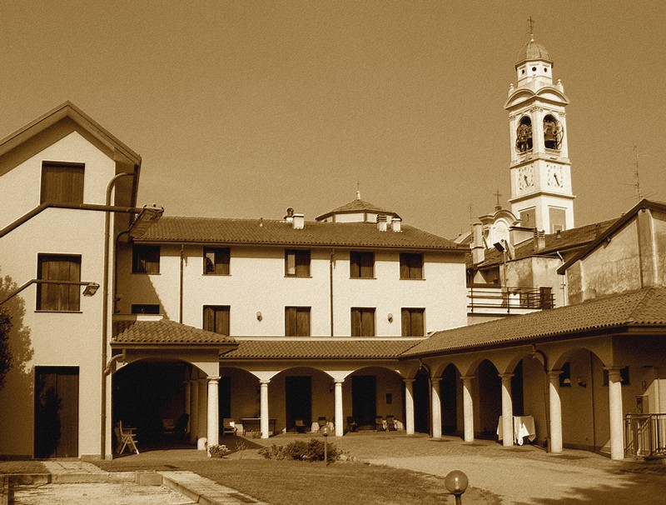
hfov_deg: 48.8
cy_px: 252
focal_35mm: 38
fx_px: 734
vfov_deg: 37.9
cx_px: 333
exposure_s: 1/584
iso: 50
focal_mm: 7.8
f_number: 4.8
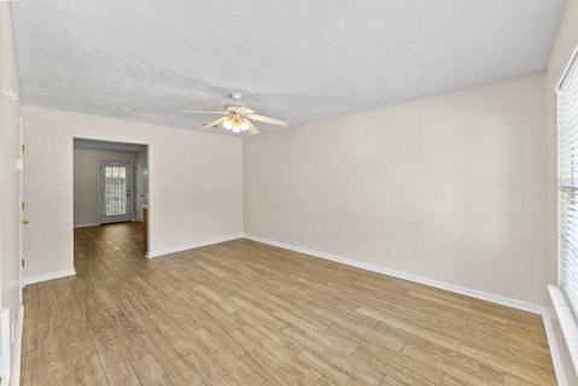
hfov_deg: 104.2
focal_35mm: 14
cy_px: 193
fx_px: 225
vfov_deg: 81.3
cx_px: 289
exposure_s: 1/100
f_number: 3.5
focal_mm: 14
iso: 640
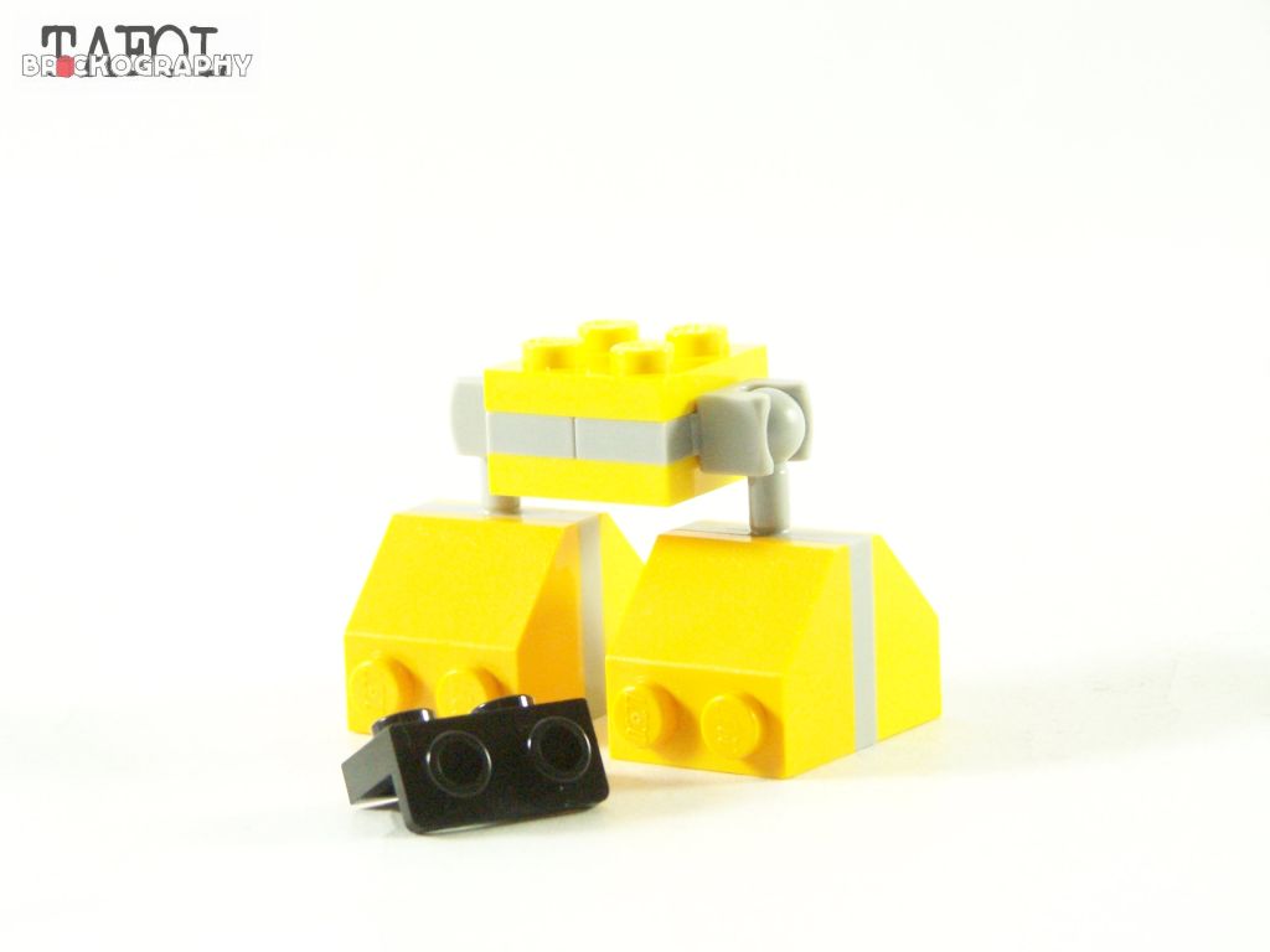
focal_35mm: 128
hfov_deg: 15.4
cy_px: 476
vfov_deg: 11.6
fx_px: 4696
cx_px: 635
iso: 400
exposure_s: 1/60
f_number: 3.6
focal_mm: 21.2
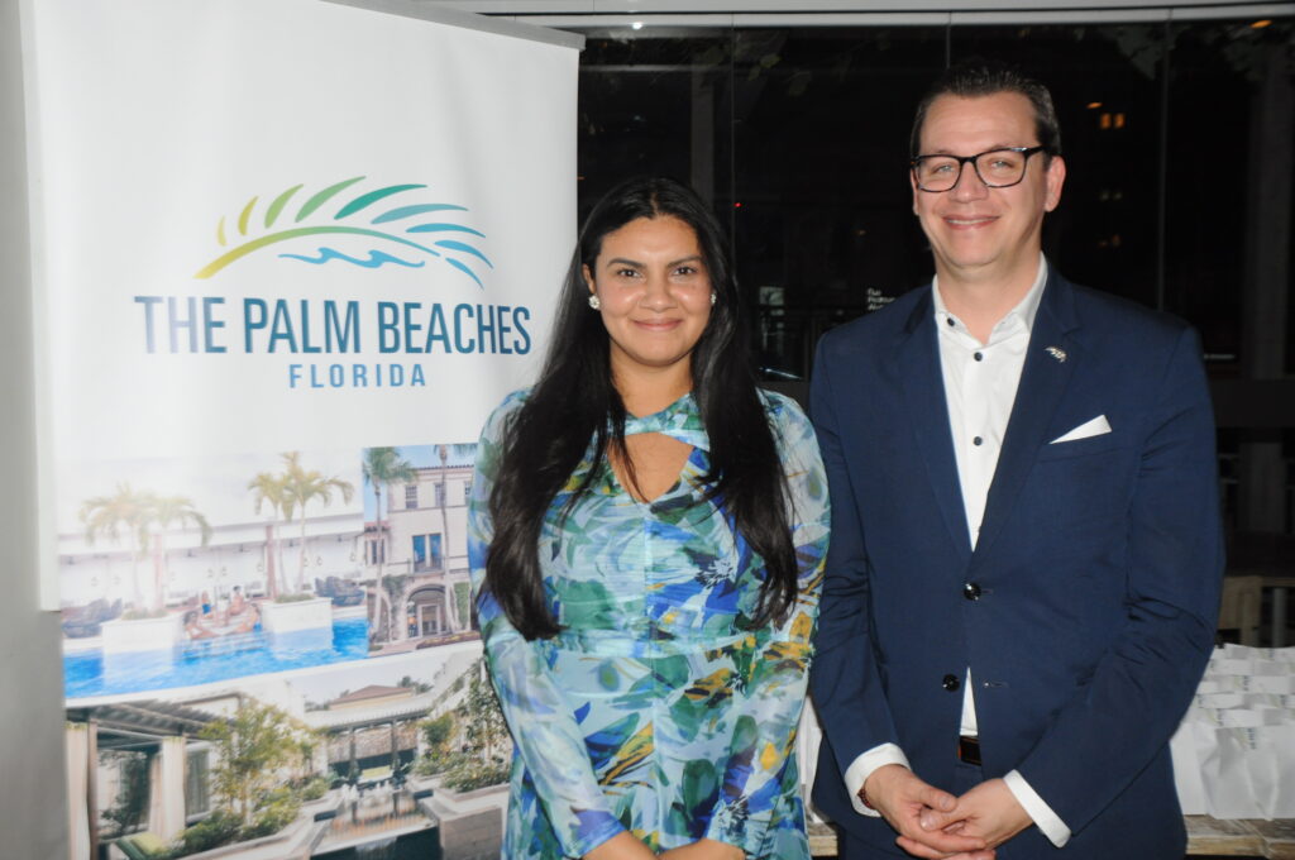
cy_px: 430
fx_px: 1186
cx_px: 648
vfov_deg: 39.9
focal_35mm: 33
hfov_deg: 57.3
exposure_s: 1/60
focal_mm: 22
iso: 800
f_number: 4
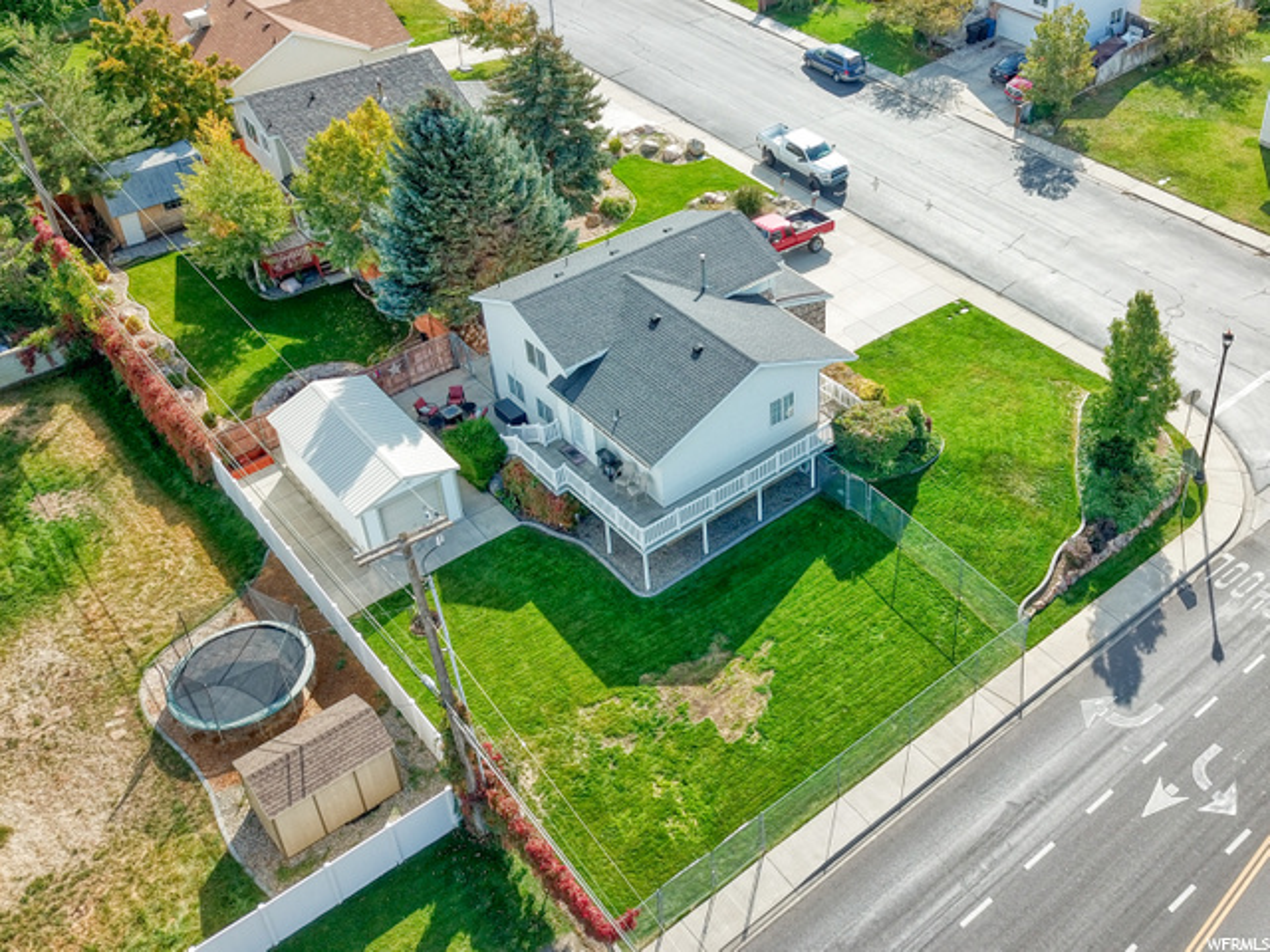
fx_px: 954
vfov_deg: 53.1
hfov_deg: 67.3
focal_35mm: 26
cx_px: 635
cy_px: 476
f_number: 2.2
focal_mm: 4.73
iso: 100
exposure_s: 1/445
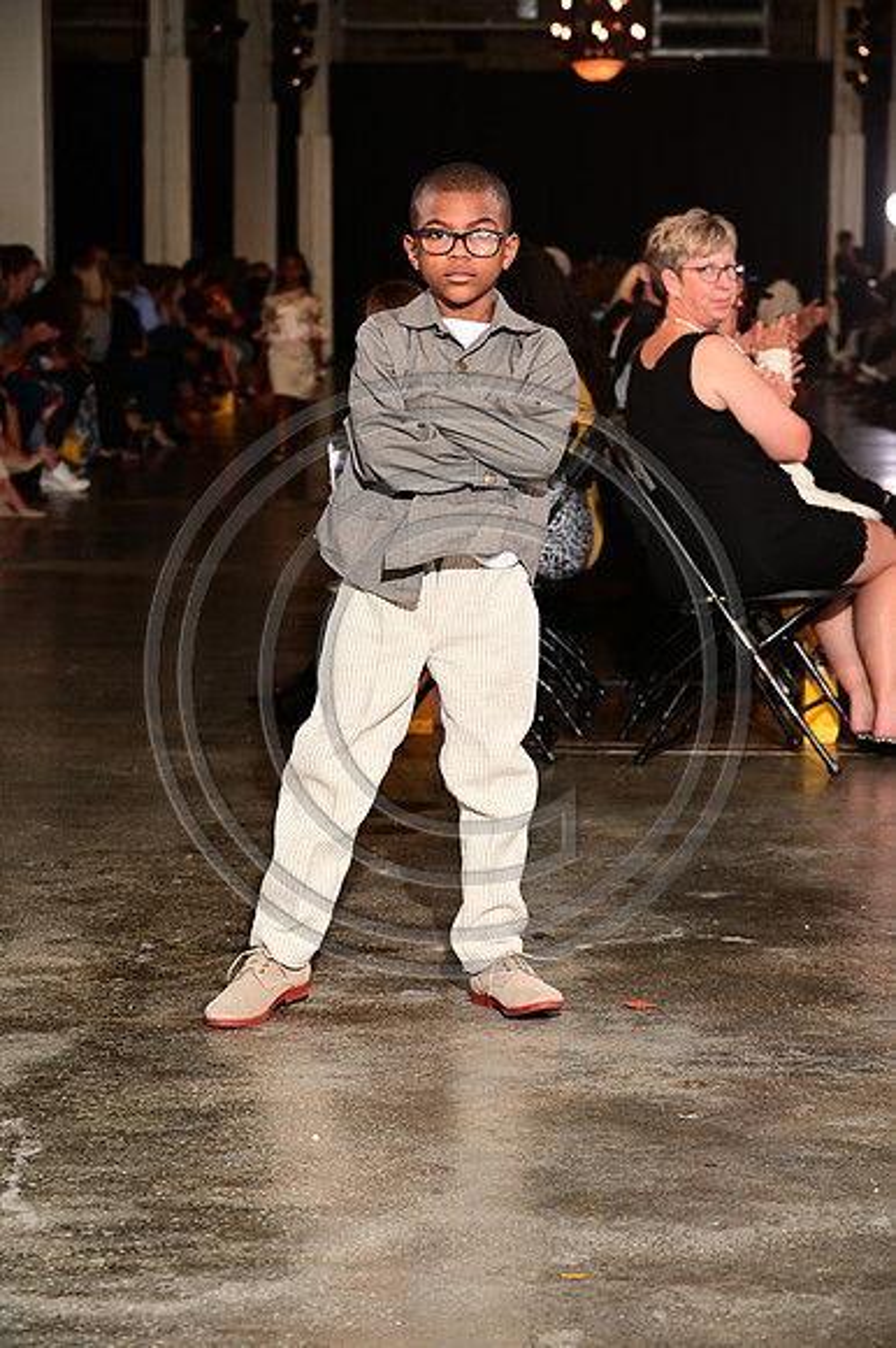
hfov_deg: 14.8
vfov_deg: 22.2
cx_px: 448
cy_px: 674
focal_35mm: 92
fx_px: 3439
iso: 1000
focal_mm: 92
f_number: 6.3
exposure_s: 1/125
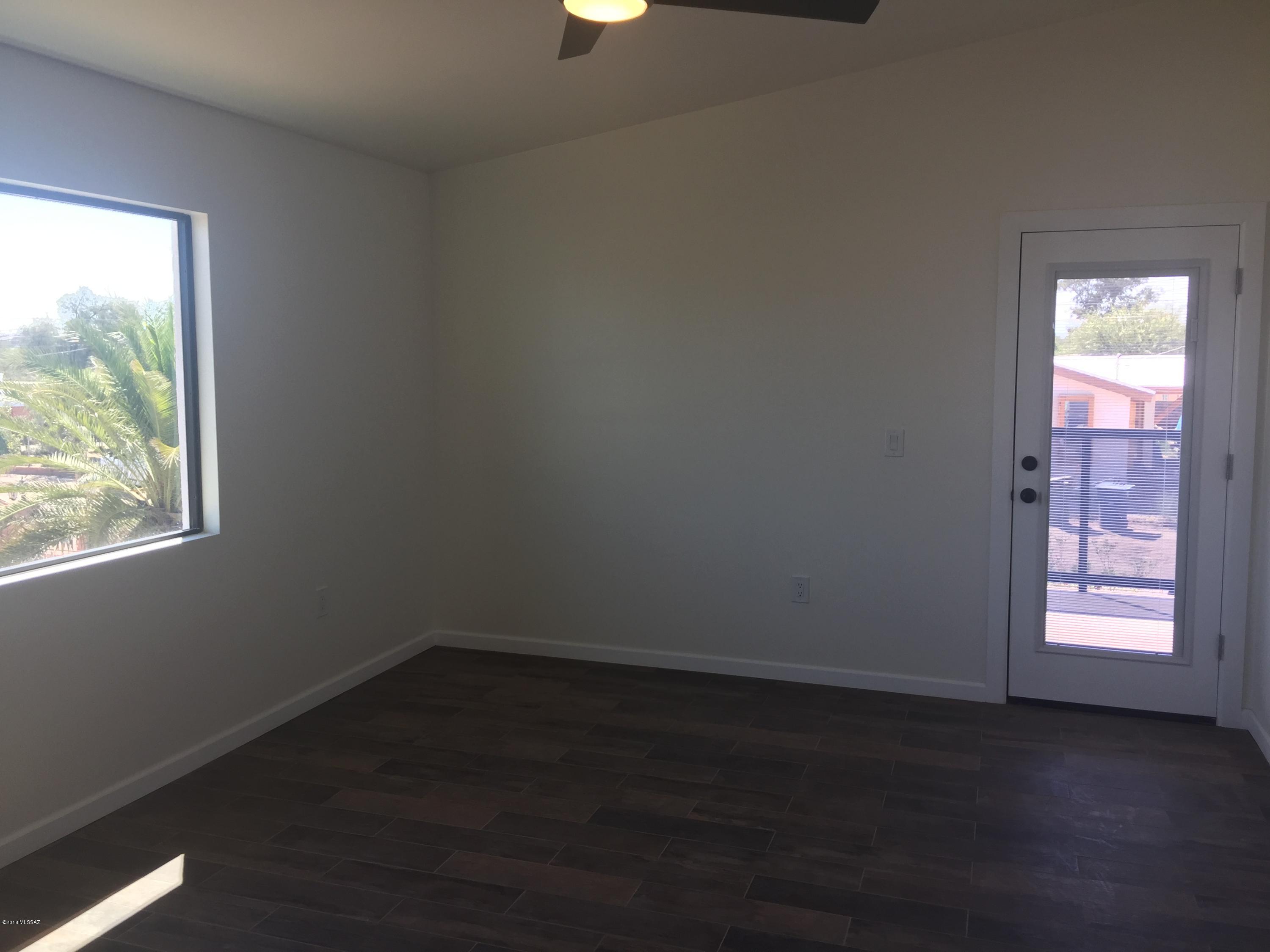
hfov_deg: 61.7
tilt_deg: -5.3
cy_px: 476
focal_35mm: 29
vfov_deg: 48.2
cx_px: 635
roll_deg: -0.4
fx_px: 1064
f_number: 2.2
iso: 32
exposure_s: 1/126
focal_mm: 4.15
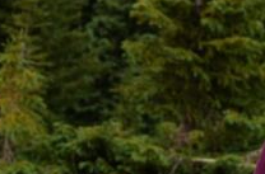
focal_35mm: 162
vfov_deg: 8.3
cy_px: -79
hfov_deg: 12.4
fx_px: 1185
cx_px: 348
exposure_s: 1/200
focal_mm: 35
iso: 100
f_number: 7.1
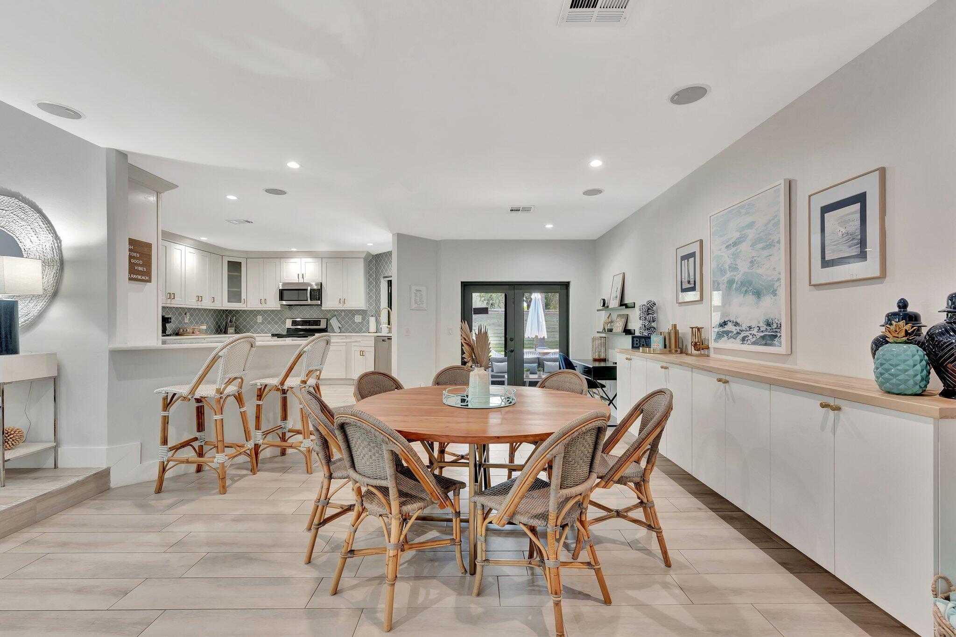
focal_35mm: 16
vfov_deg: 75.5
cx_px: 478
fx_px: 411
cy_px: 318
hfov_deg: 98.6
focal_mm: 15.5
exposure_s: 1/3.33
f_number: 8
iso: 400
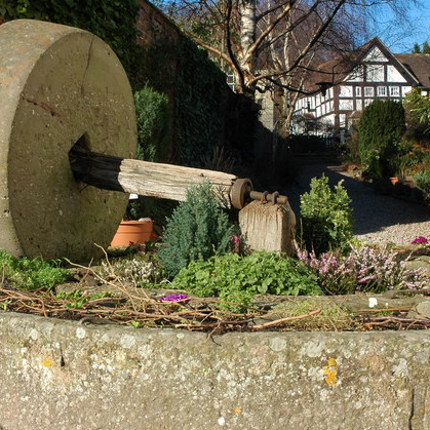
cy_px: 212
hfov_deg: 34.9
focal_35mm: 49
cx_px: 187
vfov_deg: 34.9
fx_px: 684
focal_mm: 25
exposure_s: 1/160
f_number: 9
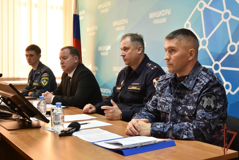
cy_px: 80
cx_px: 120
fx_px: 299
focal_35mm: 45
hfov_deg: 43.6
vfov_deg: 29.9
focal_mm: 30
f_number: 6.3
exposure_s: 1/50
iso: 720
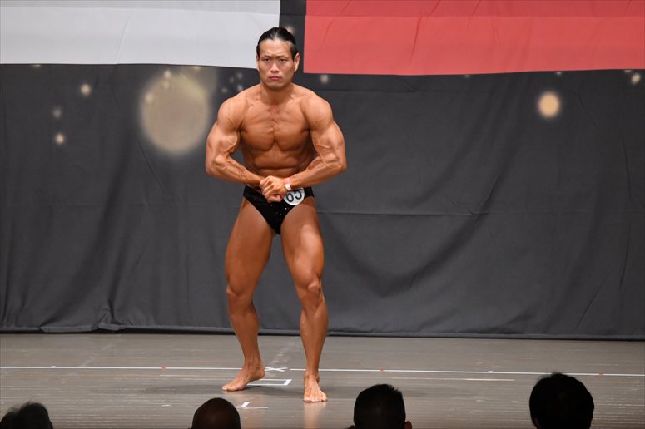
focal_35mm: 225
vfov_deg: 6.1
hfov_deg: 9.2
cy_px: 214
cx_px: 322
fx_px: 4029
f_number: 5.6
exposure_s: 1/400
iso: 6400
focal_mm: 150
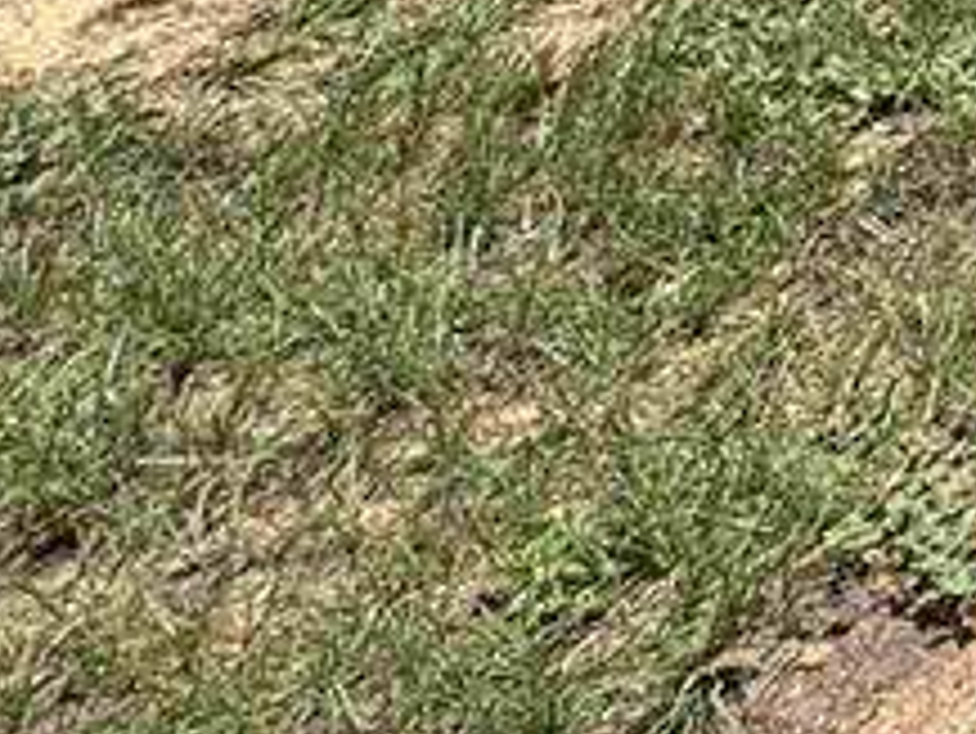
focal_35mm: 66
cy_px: -937
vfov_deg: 15.2
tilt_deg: -2.2
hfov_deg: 16.5
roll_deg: -1.5
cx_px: 2195
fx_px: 1862
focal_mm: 2.22
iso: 40
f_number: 2.2
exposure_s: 1/357
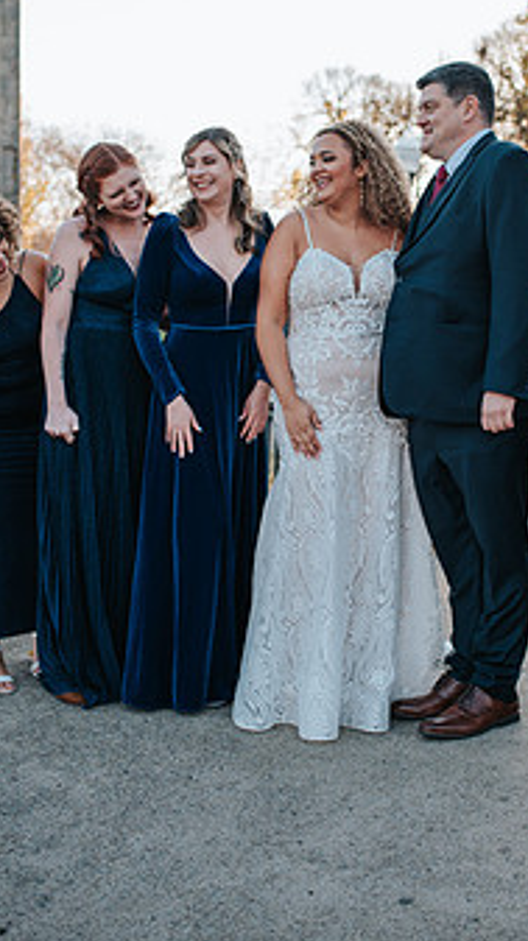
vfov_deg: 41.7
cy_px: 341
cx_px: 386
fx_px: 1222
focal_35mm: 49
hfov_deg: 24.2
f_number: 2.8
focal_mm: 35
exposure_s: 1/400
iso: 140
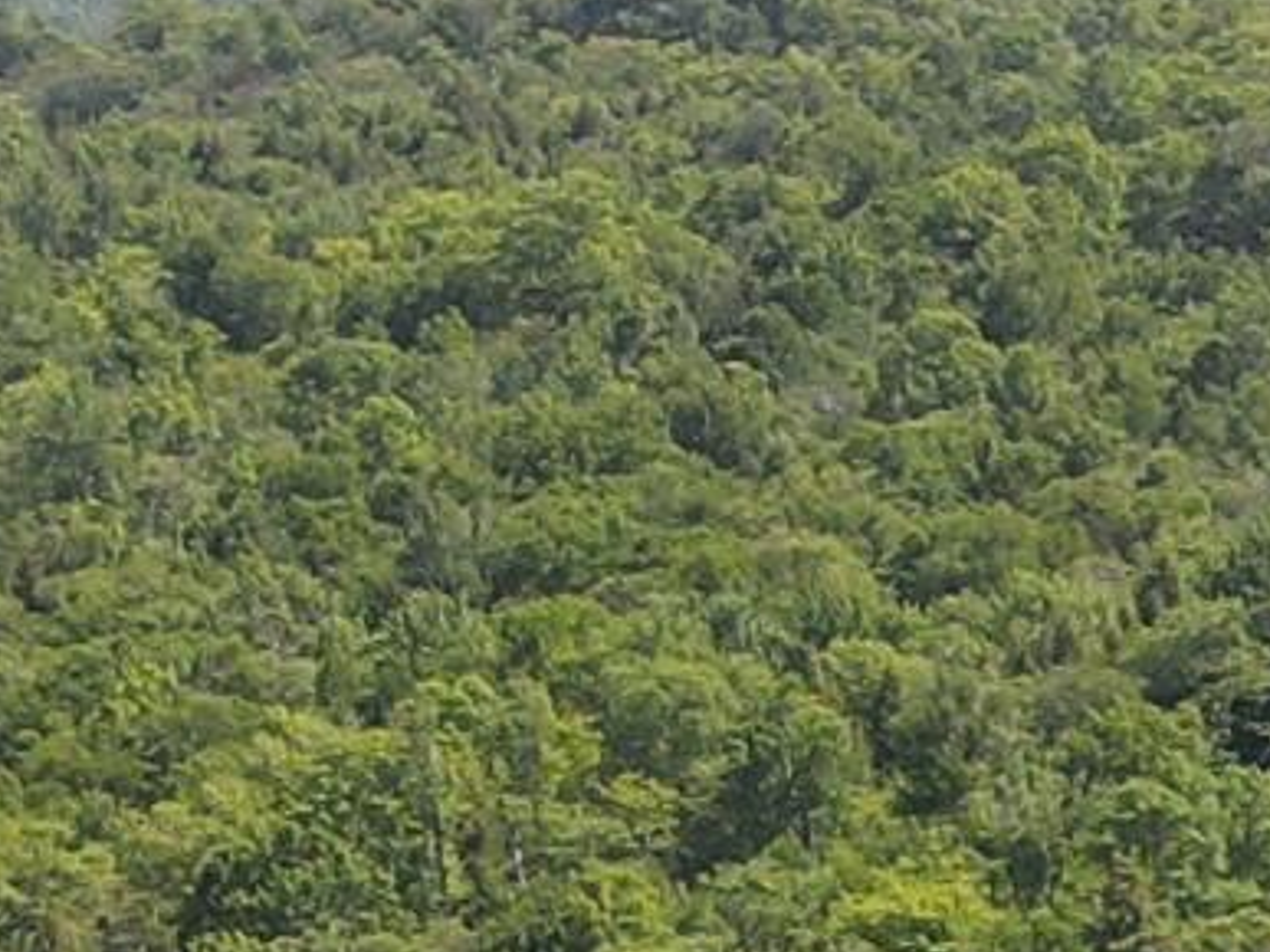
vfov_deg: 7.3
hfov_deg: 9.9
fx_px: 6822
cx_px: 2530
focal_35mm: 186
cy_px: 2528
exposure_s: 1/500
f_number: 2.8
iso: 110
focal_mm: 4.5
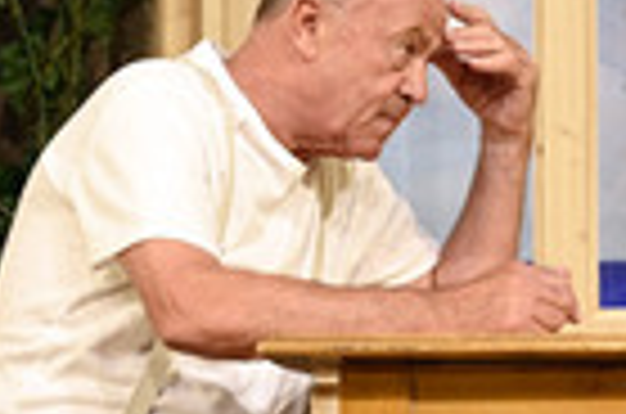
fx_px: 4840
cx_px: 822
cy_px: 486
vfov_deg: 4.9
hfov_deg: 7.3
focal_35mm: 279
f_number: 6.3
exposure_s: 1/125
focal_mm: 86
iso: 1000
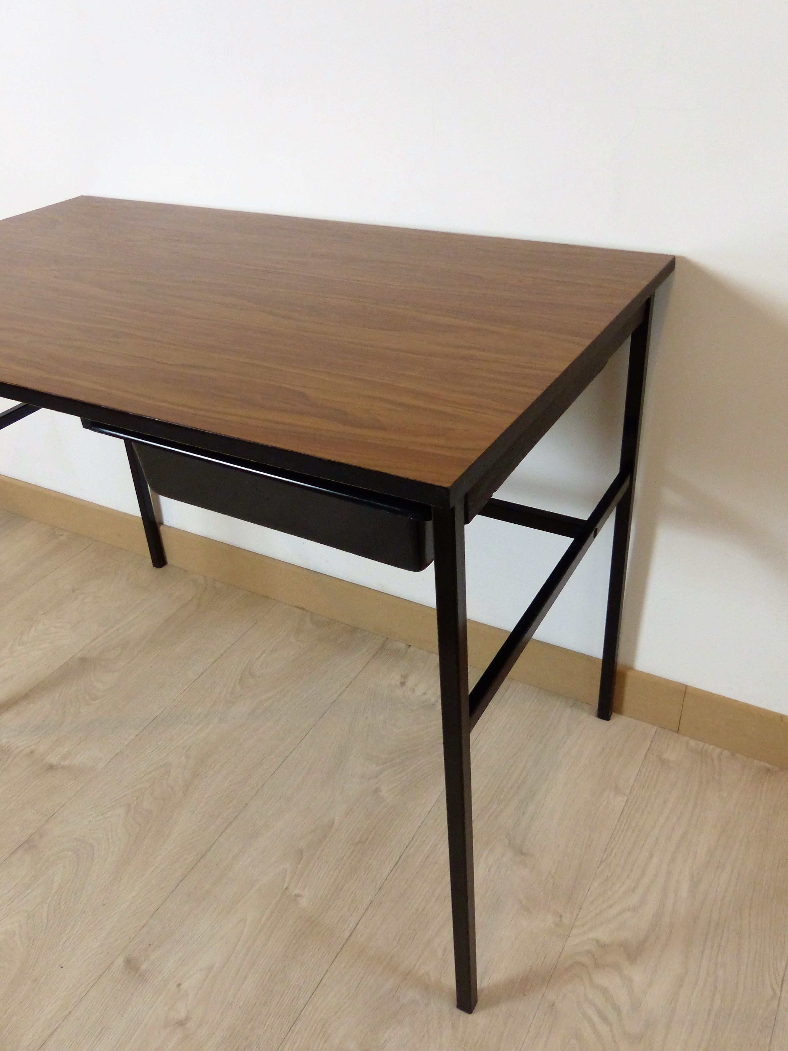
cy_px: 526
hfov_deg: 48.2
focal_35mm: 29
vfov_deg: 61.7
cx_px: 394
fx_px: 880
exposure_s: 1/40
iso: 400
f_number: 2.8
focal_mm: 5
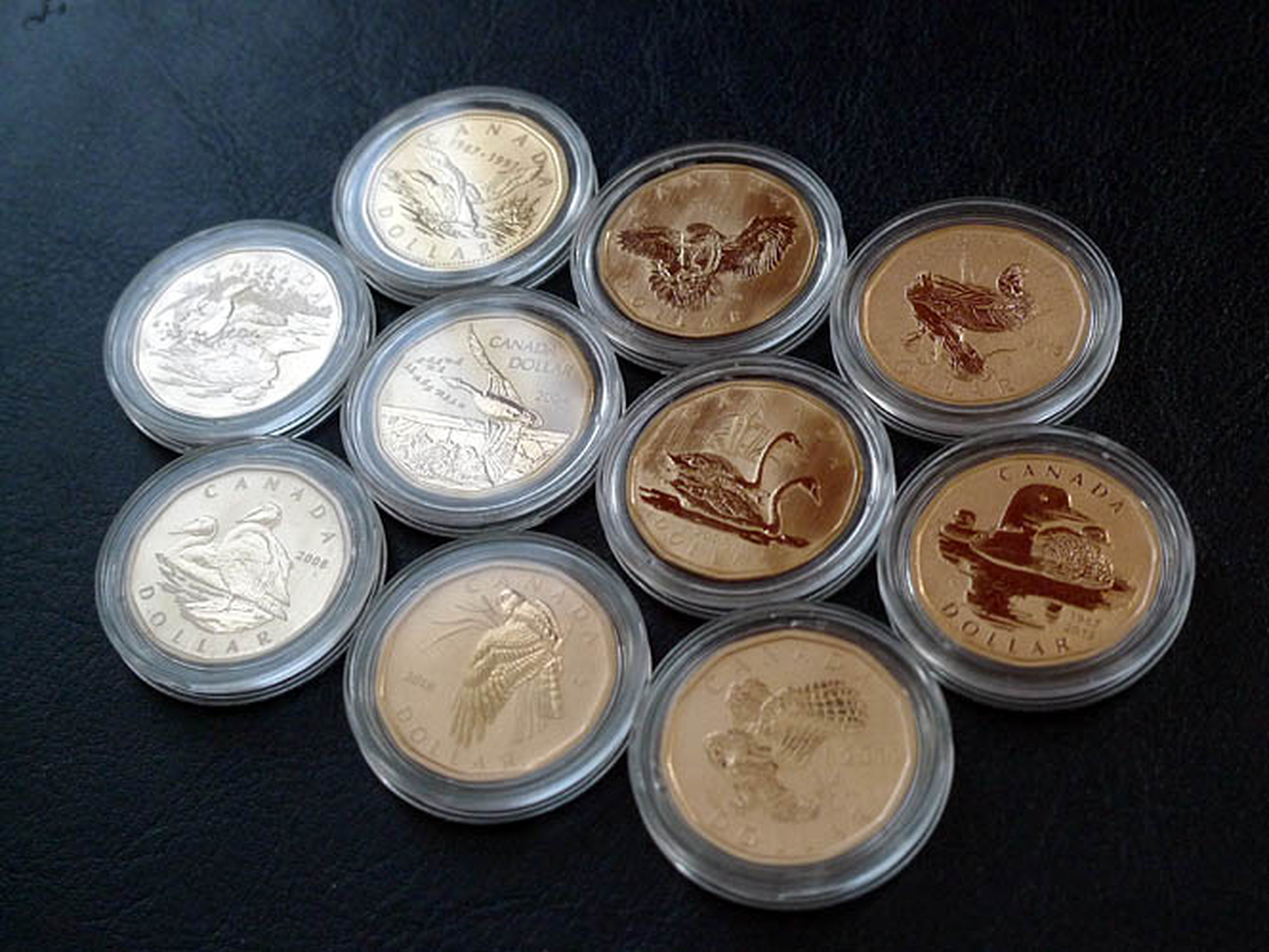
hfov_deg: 32.2
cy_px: 476
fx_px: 2200
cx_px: 634
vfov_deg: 24.4
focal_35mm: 60
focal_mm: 12.8
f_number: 2.8
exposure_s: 1/125
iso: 400
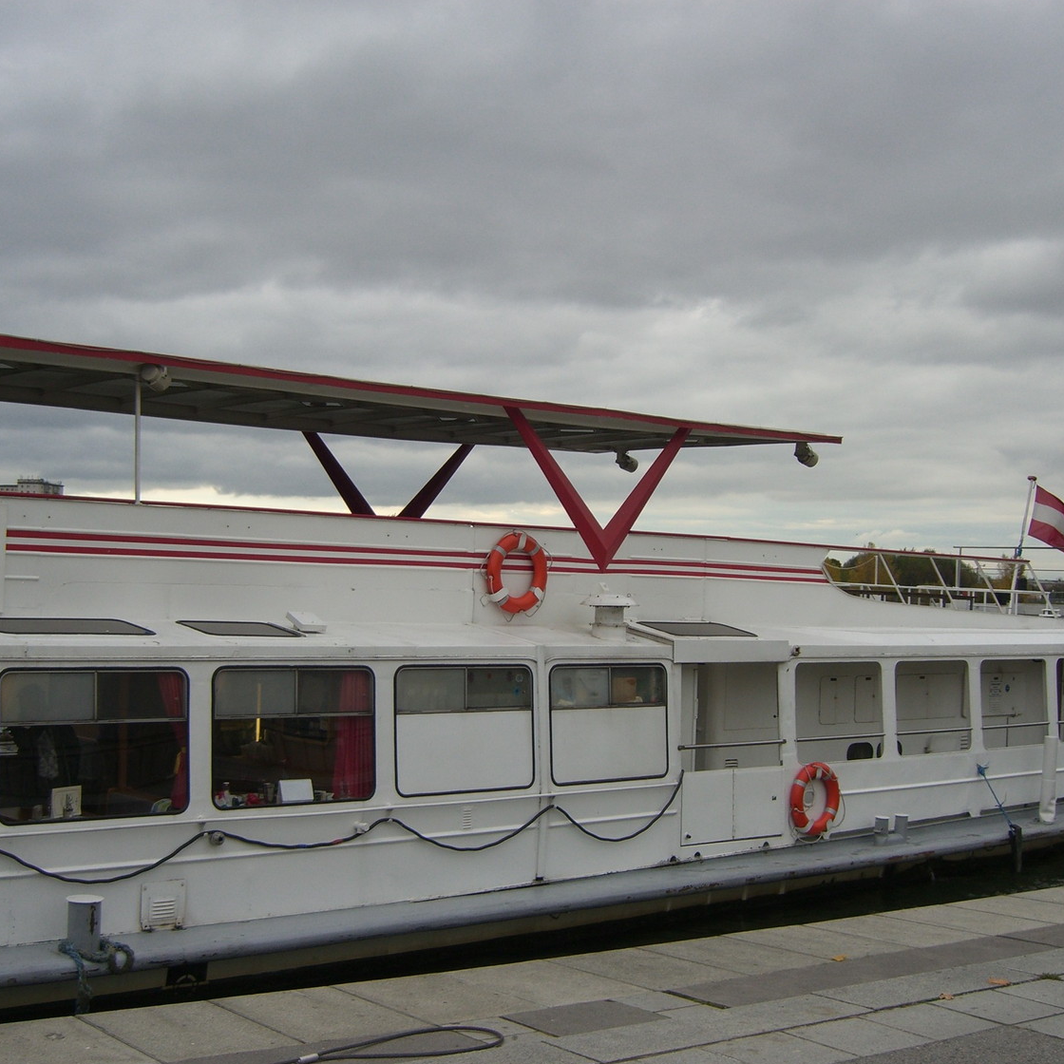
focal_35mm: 48
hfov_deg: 35.3
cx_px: 495
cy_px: 568
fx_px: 1669
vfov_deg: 35.3
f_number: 2.8
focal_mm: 7.9
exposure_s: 1/250
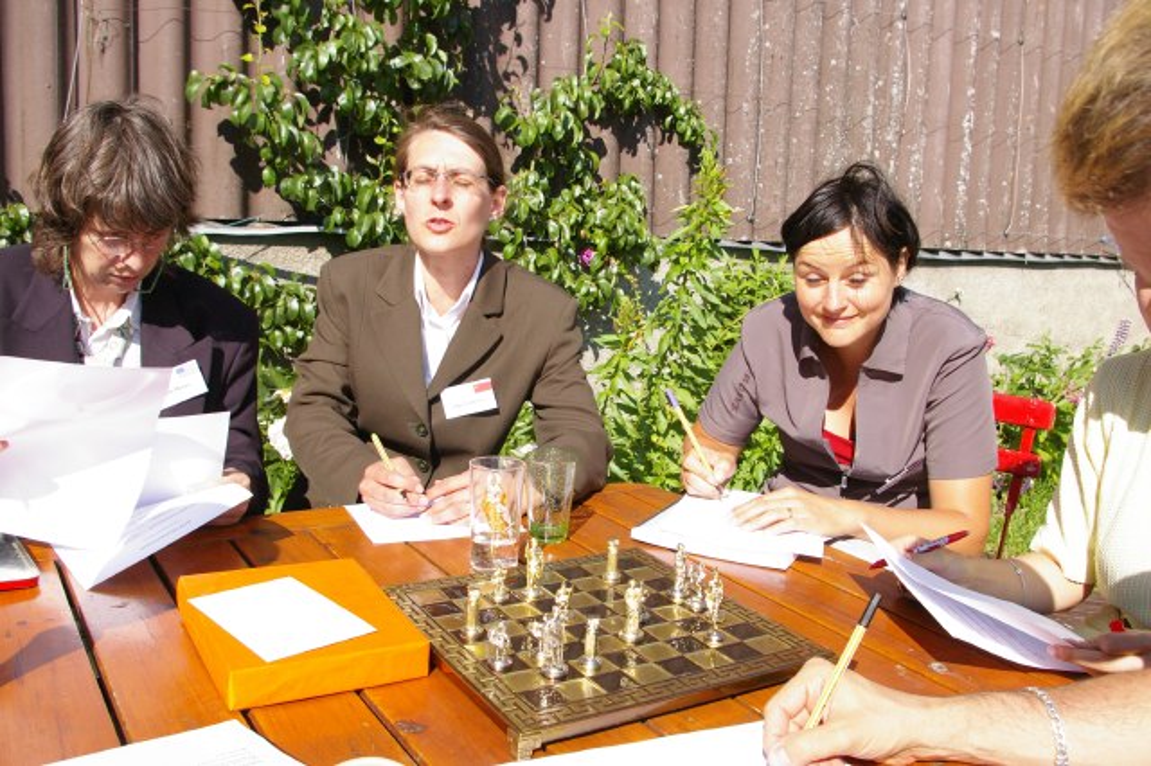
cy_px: 383
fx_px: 1007
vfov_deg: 41.7
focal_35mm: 32
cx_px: 576
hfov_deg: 59.5
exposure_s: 1/1000
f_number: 9.5
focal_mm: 21
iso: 800
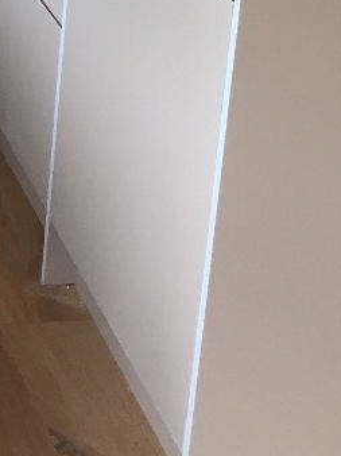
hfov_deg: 13.1
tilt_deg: -13.5
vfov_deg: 17.3
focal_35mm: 103
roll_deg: -1.5
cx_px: -245
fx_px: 1355
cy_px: -224
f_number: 2.2
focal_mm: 4.15
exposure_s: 1/33
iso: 40
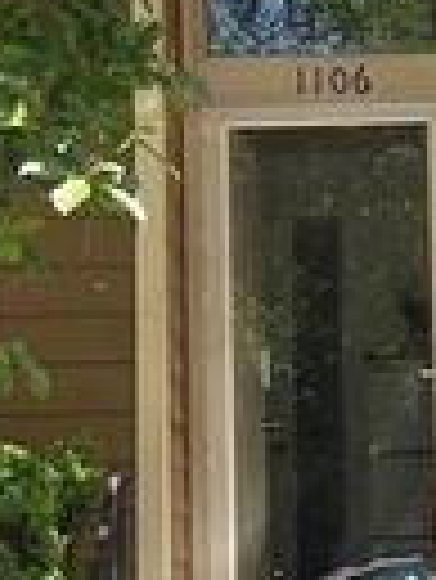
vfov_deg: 14.7
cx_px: 449
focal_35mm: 134
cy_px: 317
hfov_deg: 11.0
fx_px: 2247
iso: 50
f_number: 1.6
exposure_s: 1/668
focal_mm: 5.1
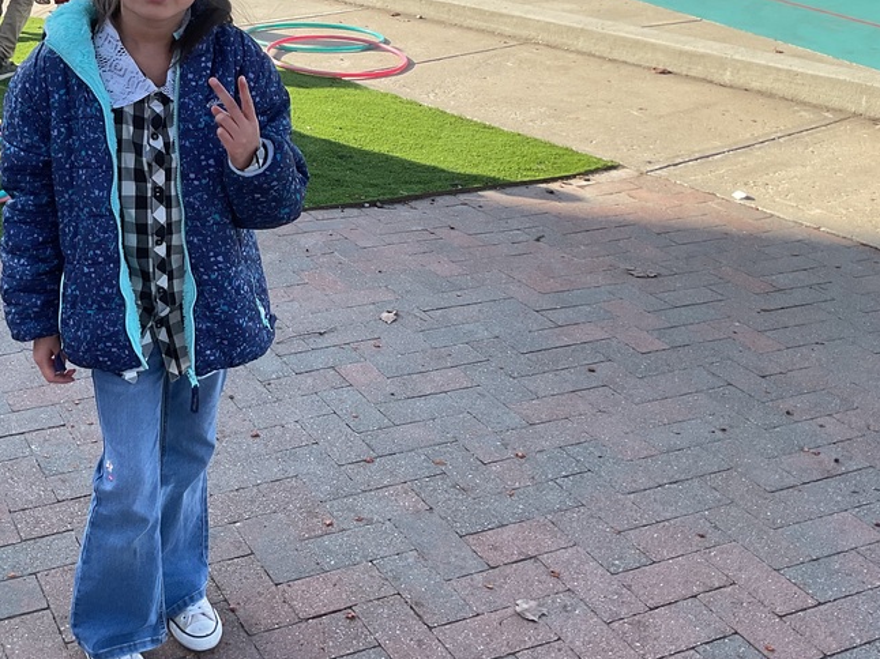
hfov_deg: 39.8
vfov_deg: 31.3
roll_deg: +1.4
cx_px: 188
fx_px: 1169
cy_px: 229
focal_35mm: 46
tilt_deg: -23.2
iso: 16
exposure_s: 1/534
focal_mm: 3
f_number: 1.8
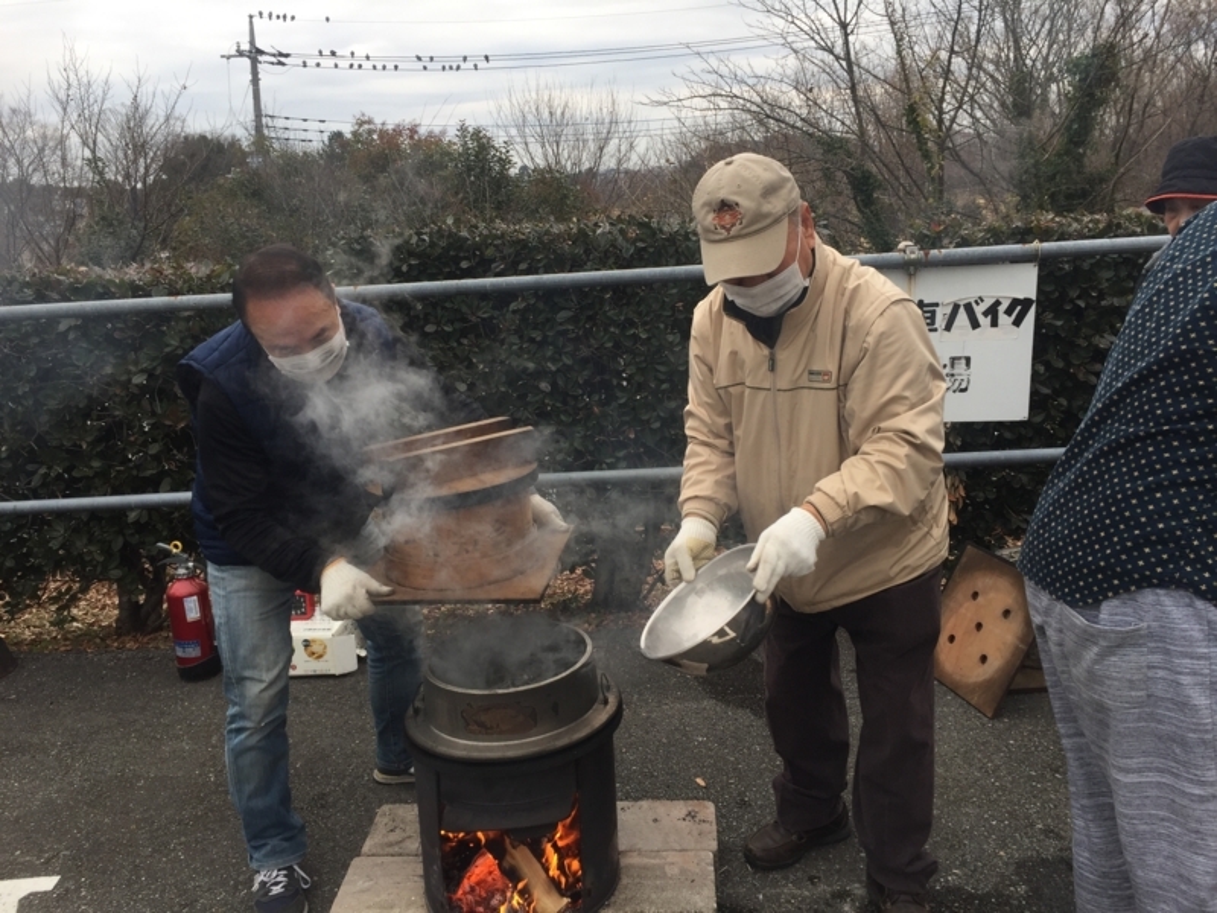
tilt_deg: -15.6
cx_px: 608
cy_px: 456
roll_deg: +1.2
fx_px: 1020
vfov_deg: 48.2
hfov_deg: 61.7
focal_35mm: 29
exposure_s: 1/286
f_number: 2.2
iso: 32
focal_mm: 4.15
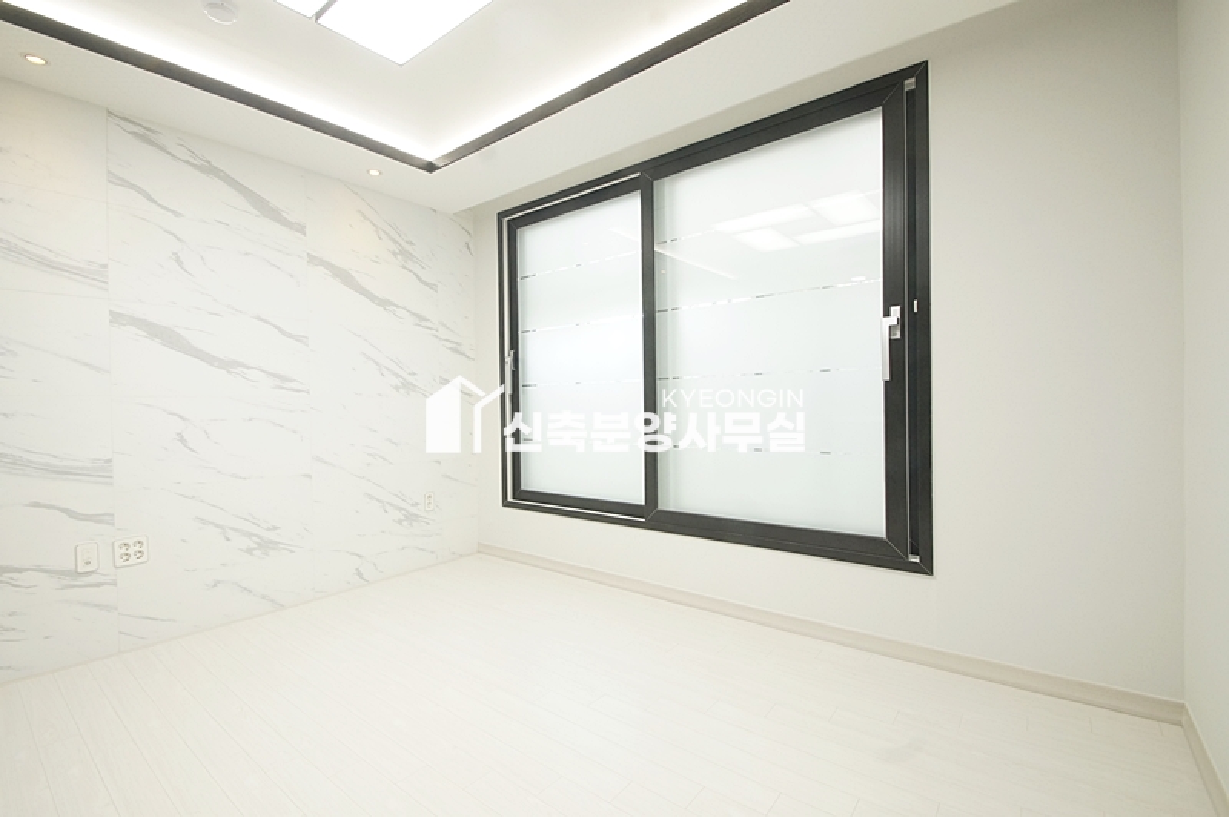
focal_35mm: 15
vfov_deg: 77.2
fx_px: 512
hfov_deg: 100.4
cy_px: 408
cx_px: 614
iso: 800
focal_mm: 10
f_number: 9
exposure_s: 1/30
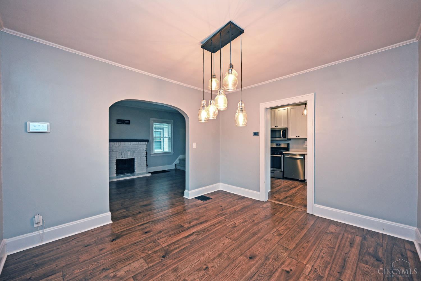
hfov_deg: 104.3
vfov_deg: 81.2
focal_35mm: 14
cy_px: 140
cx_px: 210
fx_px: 164
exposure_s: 1/60
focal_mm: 14
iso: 450
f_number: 4
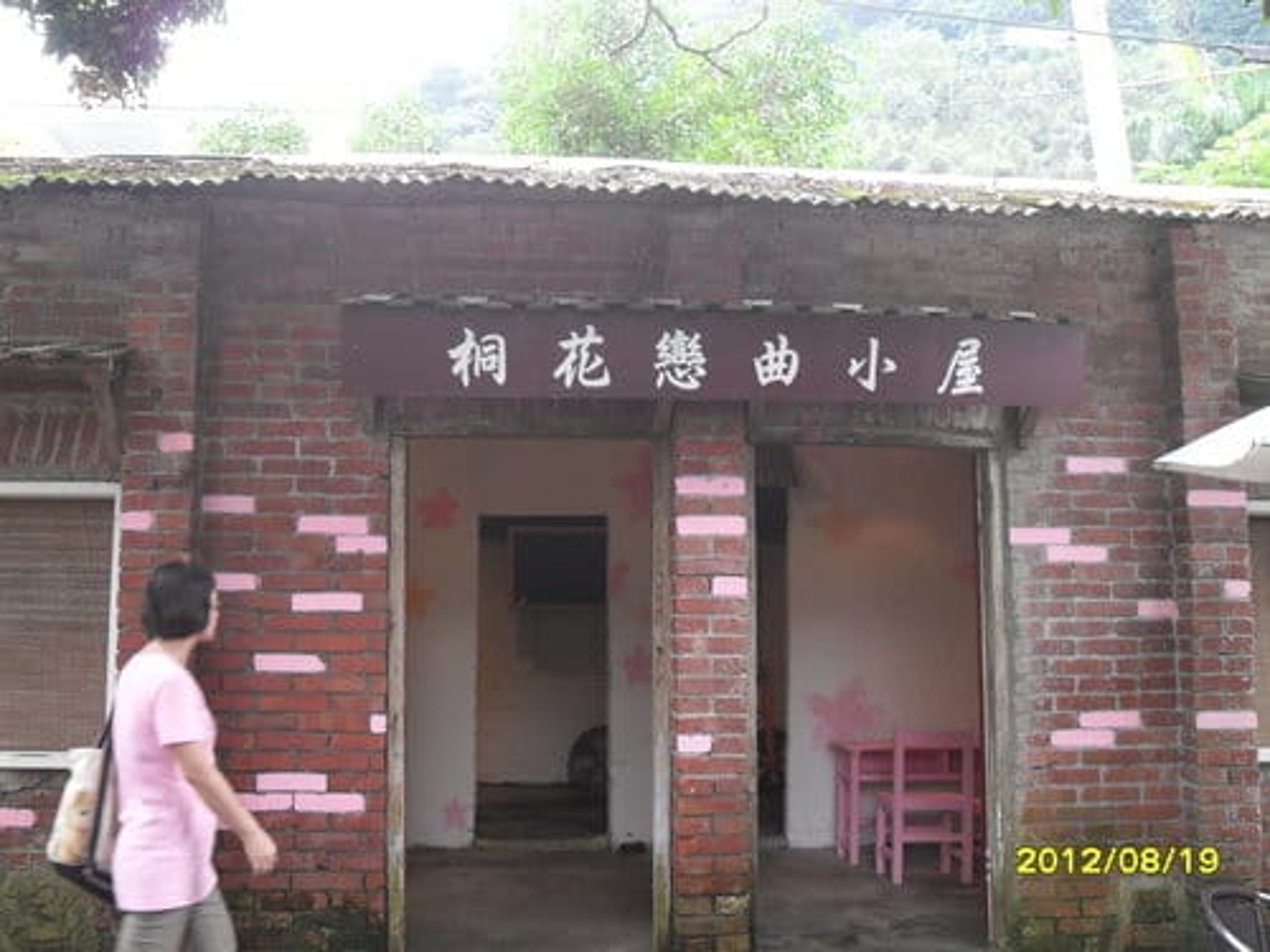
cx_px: 635
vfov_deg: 40.7
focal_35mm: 35
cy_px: 476
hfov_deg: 52.6
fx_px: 1284
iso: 100
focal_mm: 6.2
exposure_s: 1/60
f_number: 2.8
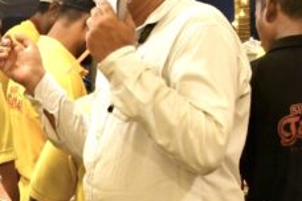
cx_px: -121
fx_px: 1241
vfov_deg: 9.3
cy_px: 141
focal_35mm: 148
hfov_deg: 13.3
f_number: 8
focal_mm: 22
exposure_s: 1/250
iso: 1250
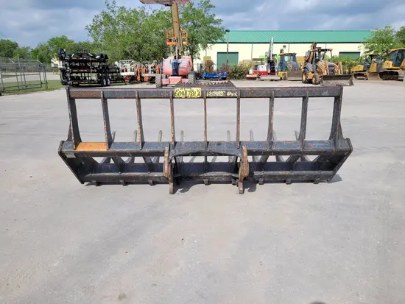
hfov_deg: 67.3
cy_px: 152
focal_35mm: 26
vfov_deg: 53.1
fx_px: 304
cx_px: 202
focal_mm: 5.4
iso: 40
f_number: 1.8
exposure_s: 1/2565
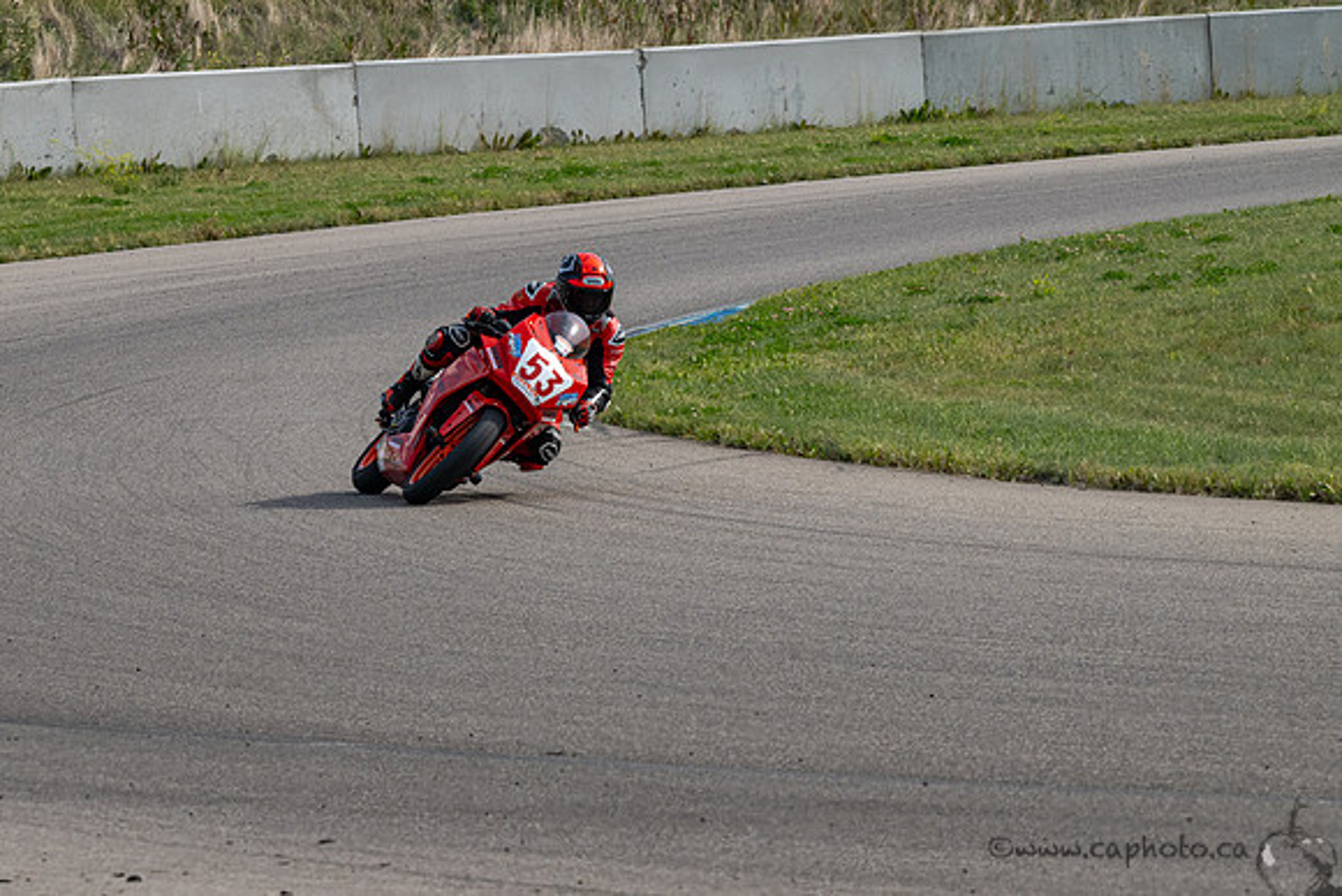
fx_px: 12141
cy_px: 433
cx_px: 351
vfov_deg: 4.2
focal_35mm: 326
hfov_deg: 6.3
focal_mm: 220
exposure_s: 1/800
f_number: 11
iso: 450
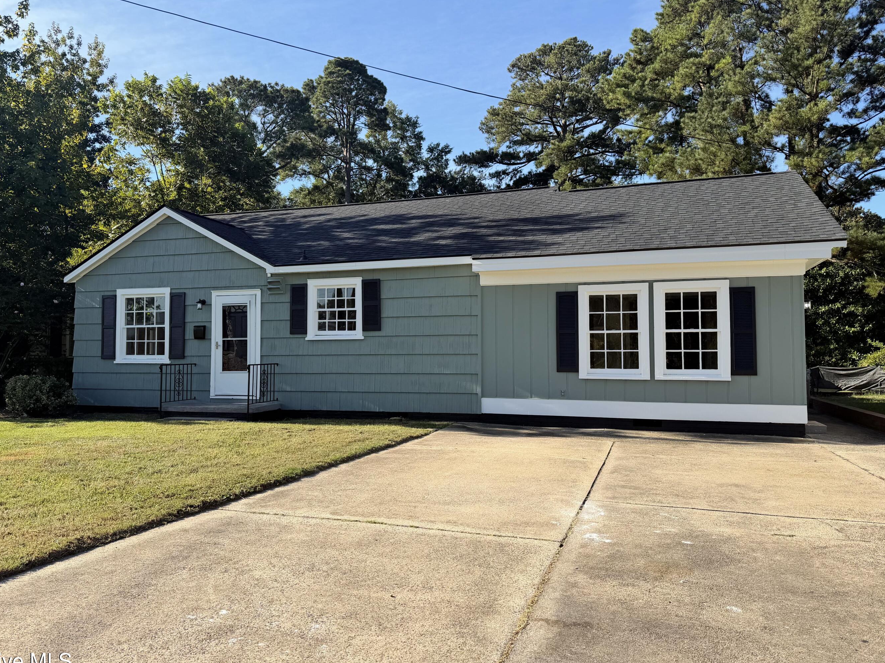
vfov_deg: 51.3
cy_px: 322
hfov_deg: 65.2
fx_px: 690
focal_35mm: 27
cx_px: 410
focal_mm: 6.76
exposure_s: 1/2703
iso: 80
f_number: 1.78
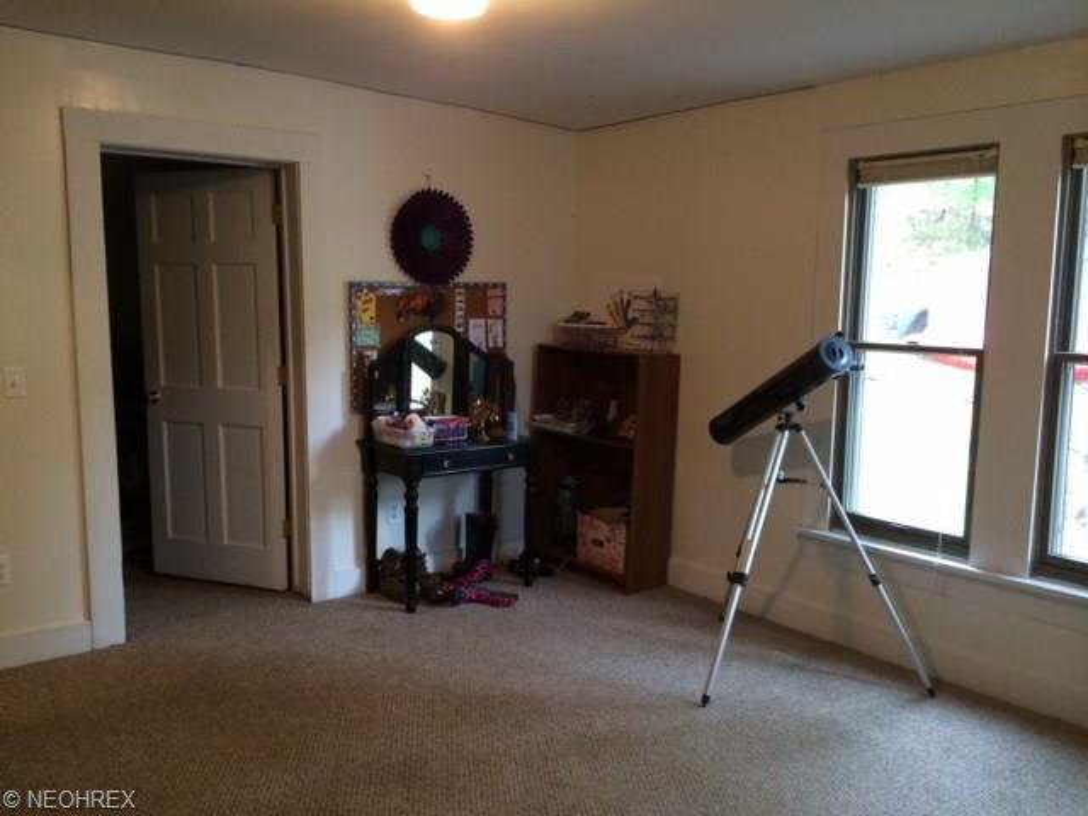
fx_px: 943
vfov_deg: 46.8
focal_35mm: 30
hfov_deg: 60.0
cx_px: 544
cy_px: 408
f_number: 2.2
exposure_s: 1/30
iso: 160
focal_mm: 4.12
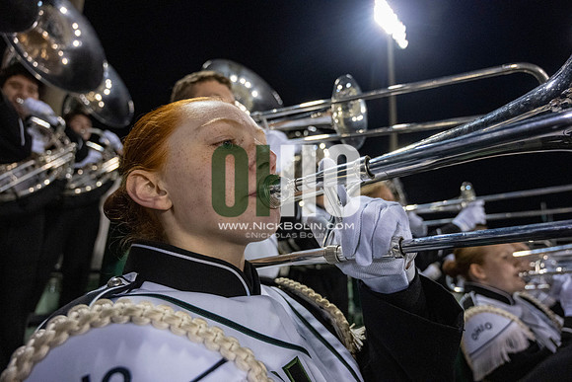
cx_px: 286
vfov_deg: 53.2
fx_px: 381
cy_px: 191
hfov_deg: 73.7
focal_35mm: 24
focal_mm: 24
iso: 3200
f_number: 4
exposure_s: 1/500
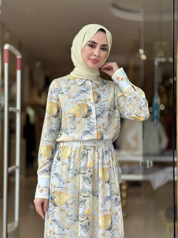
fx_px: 329
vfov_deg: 39.7
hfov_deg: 30.3
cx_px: 89
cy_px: 119
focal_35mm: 48
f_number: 1.78
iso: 80
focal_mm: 6.86
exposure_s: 1/1395
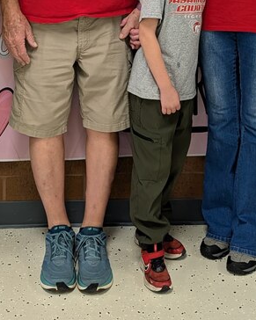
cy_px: -60
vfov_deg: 25.8
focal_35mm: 66
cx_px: 140
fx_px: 625
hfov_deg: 23.1
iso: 246
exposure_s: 1/120
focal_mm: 6.9
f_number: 1.68
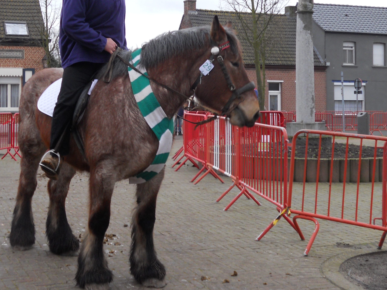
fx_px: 660
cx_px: 181
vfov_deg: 24.8
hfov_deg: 32.7
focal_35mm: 59
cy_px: 110
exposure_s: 1/30
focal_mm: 6.9
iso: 100
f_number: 3.9
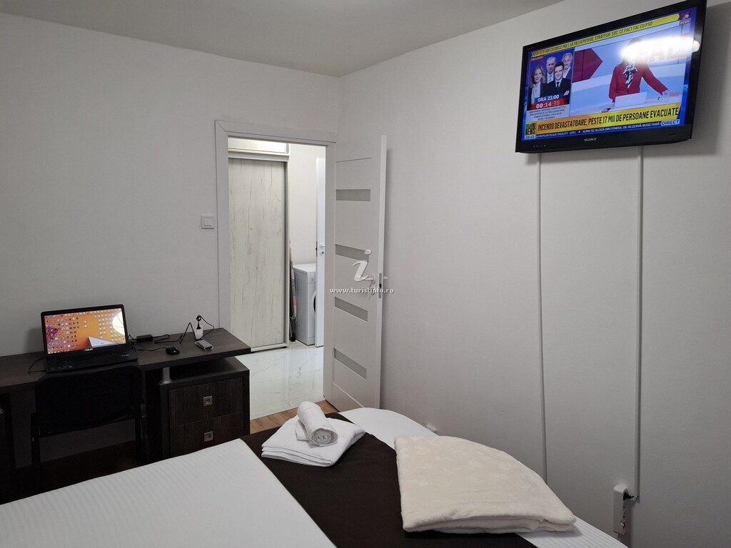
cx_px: 366
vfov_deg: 58.9
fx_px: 486
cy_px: 274
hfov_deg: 73.9
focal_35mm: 23
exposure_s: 1/100
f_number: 1.8
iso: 200
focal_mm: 5.54
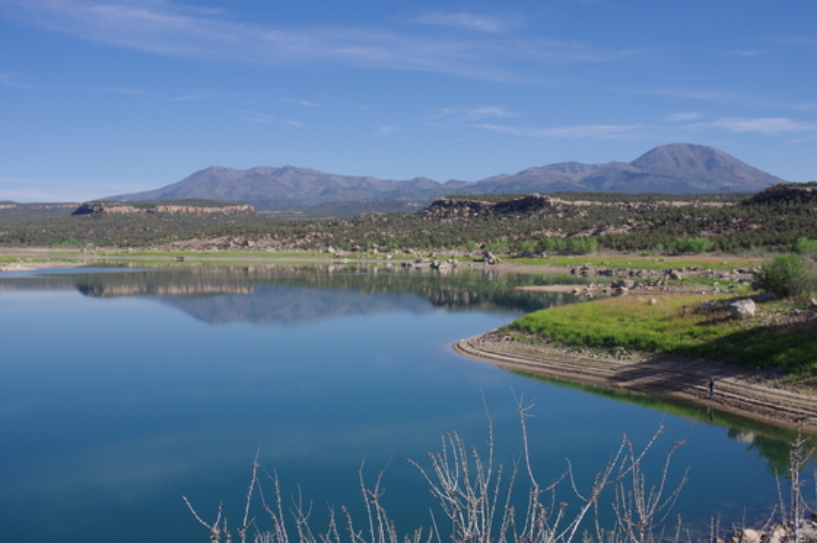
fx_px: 1043
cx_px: 408
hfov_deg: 42.8
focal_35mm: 46
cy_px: 272
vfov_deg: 29.2
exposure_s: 1/320
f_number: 8
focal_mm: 31
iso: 100
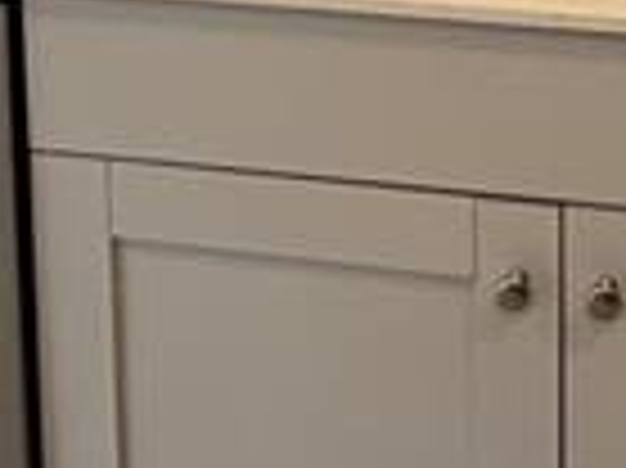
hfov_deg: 18.8
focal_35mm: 103
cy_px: -666
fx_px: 1861
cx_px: 558
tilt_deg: -6.0
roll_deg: -0.7
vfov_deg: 11.7
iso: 320
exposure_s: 1/120
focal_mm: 2.22
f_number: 2.2
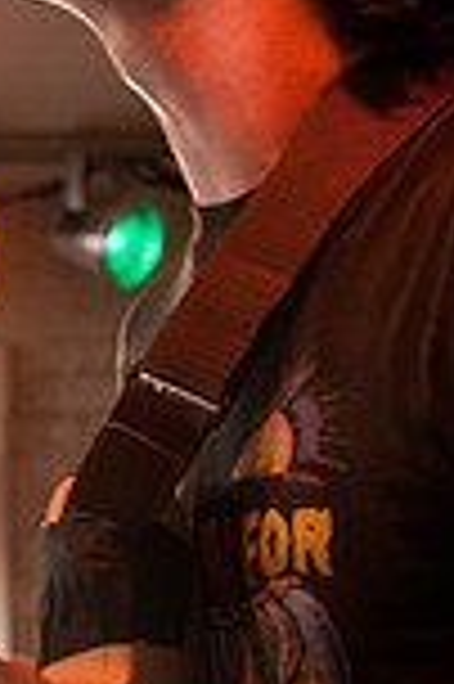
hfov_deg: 10.0
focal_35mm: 133
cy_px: 315
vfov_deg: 15.4
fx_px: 2521
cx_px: -182
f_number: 3.2
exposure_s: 1/60
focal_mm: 30
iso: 800
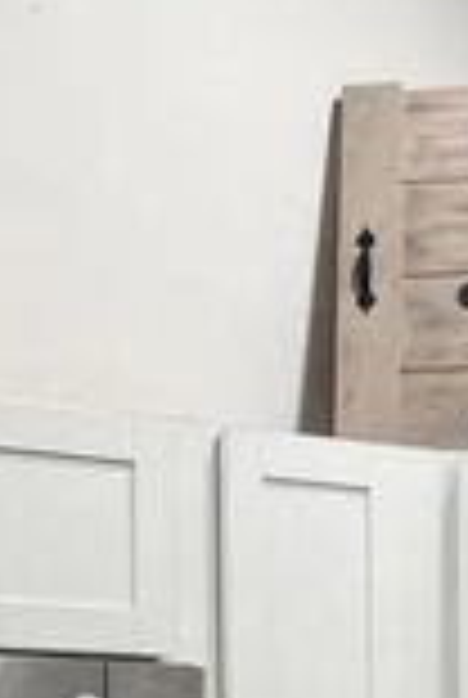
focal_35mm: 137
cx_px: 346
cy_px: 997
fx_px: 2659
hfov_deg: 10.0
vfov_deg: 14.1
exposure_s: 1/60
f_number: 1.78
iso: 125
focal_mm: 6.76
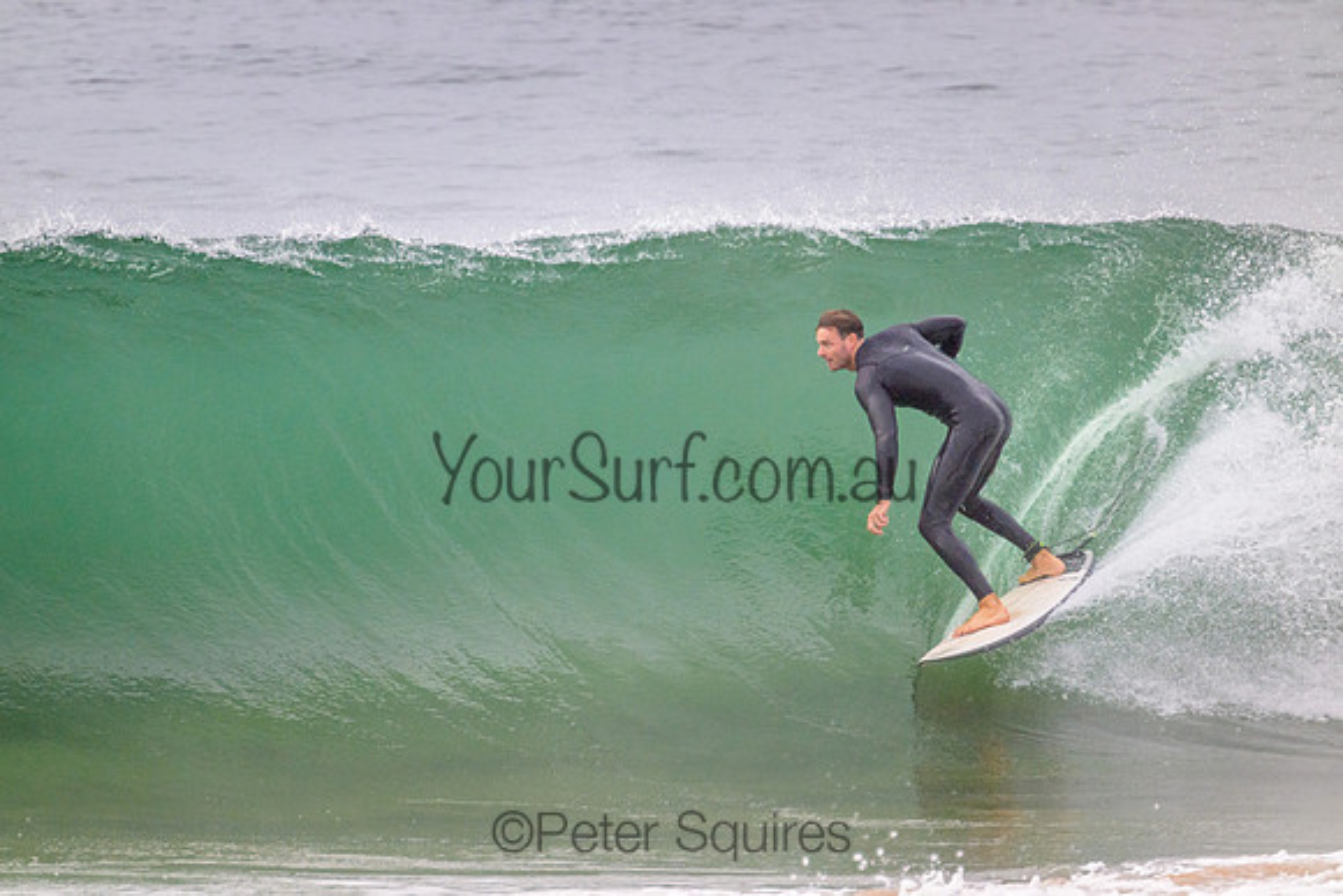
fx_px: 29850
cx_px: 672
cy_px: 448
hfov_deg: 2.6
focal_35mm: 800
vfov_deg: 1.7
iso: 2000
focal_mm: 800
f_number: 11
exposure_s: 1/2000
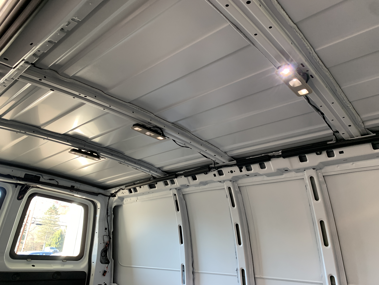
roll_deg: -1.5
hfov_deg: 67.3
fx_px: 285
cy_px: 142
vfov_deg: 53.1
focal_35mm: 26
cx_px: 190
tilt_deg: +22.6
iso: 125
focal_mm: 4.25
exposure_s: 1/60
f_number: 1.8
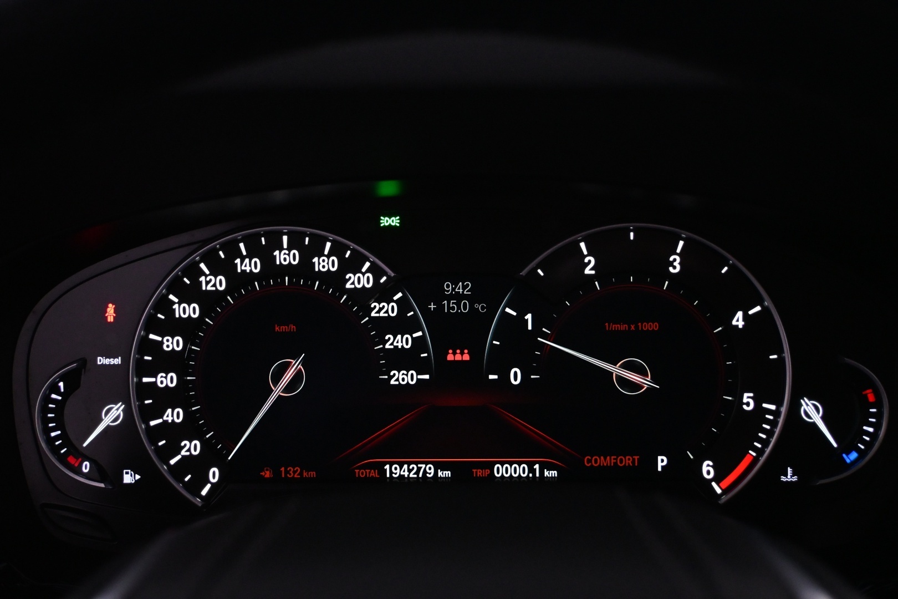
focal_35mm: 47
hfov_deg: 41.7
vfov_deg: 28.5
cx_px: 449
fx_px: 1179
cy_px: 300
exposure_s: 1/100
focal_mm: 31.5
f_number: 5
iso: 3200
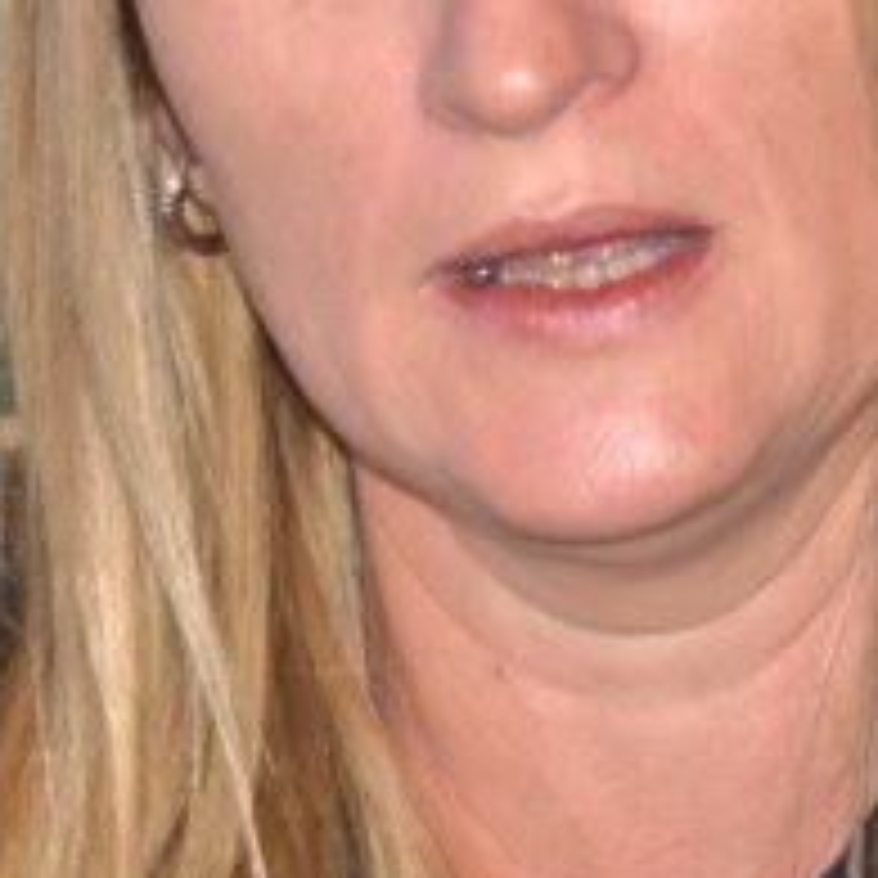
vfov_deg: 4.0
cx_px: 599
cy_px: -54
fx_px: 12551
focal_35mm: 437
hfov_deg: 4.0
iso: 100
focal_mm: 105
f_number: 5.6
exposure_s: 1/60
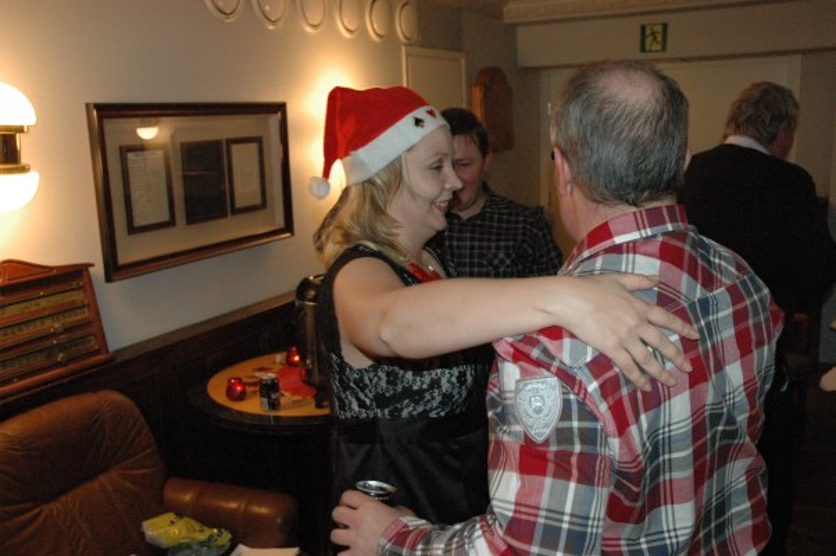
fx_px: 835
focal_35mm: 36
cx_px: 418
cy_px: 278
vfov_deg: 36.8
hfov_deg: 53.2
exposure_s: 1/60
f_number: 5
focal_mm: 24
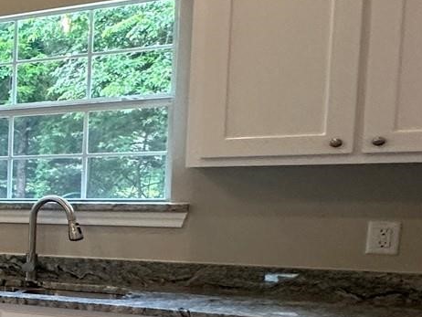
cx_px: -497
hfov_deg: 17.2
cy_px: 242
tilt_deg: -5.0
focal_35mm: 62
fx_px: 756
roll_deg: +1.7
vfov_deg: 23.4
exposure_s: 1/120
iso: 160
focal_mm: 2.22
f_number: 2.2
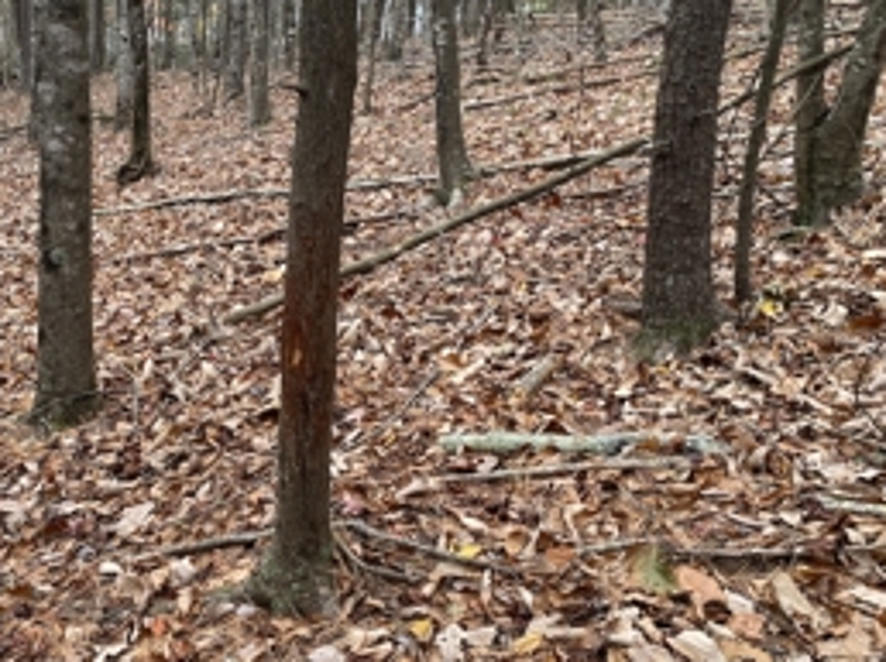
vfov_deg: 38.6
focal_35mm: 37
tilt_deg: -14.3
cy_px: 345
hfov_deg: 49.3
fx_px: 946
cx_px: 290
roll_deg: -2.8
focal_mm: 4.25
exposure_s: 1/122
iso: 40
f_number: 1.8
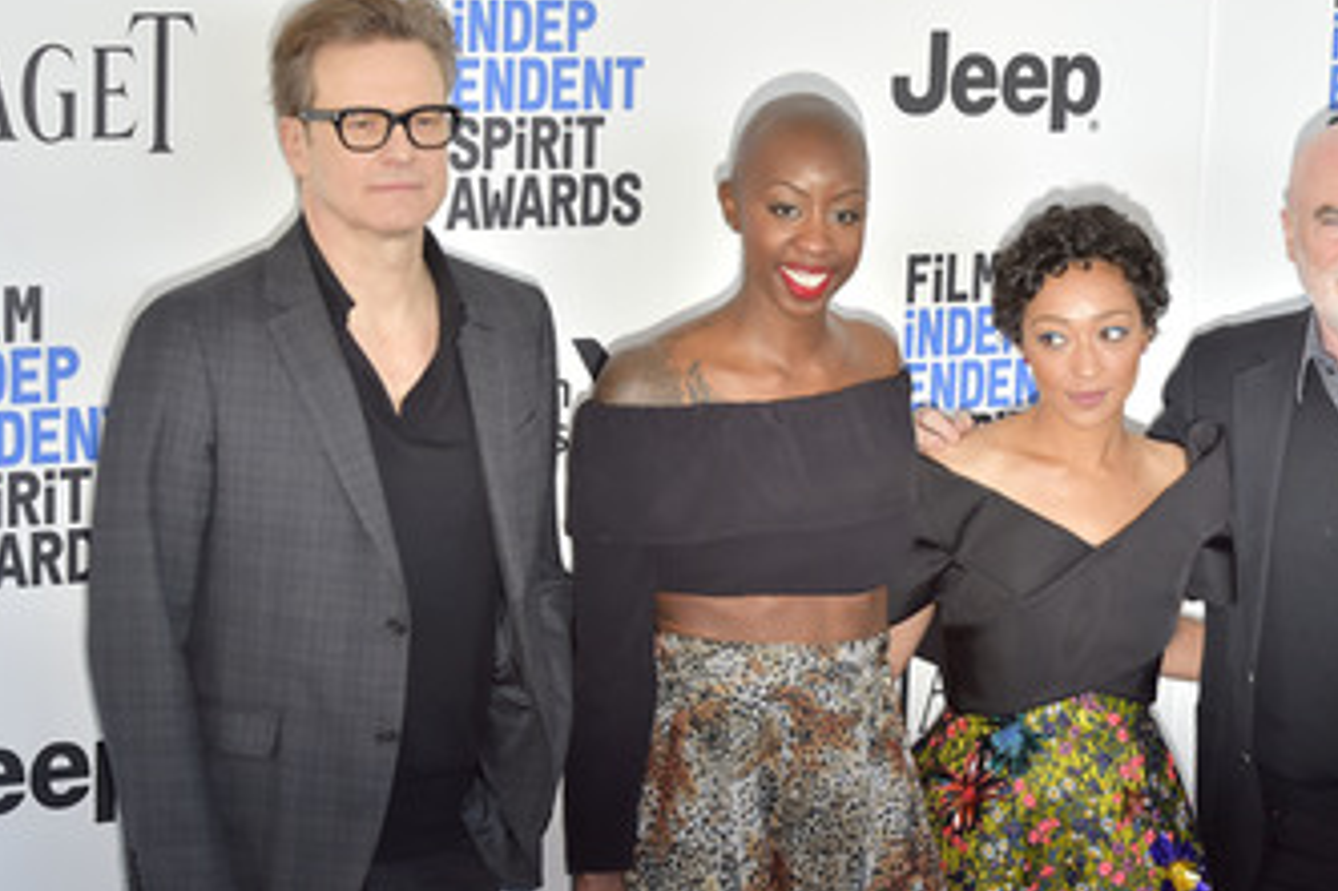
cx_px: 879
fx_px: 3529
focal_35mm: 95
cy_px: 544
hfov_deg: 21.4
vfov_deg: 14.4
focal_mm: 70
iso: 500
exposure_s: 1/320
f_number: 6.3
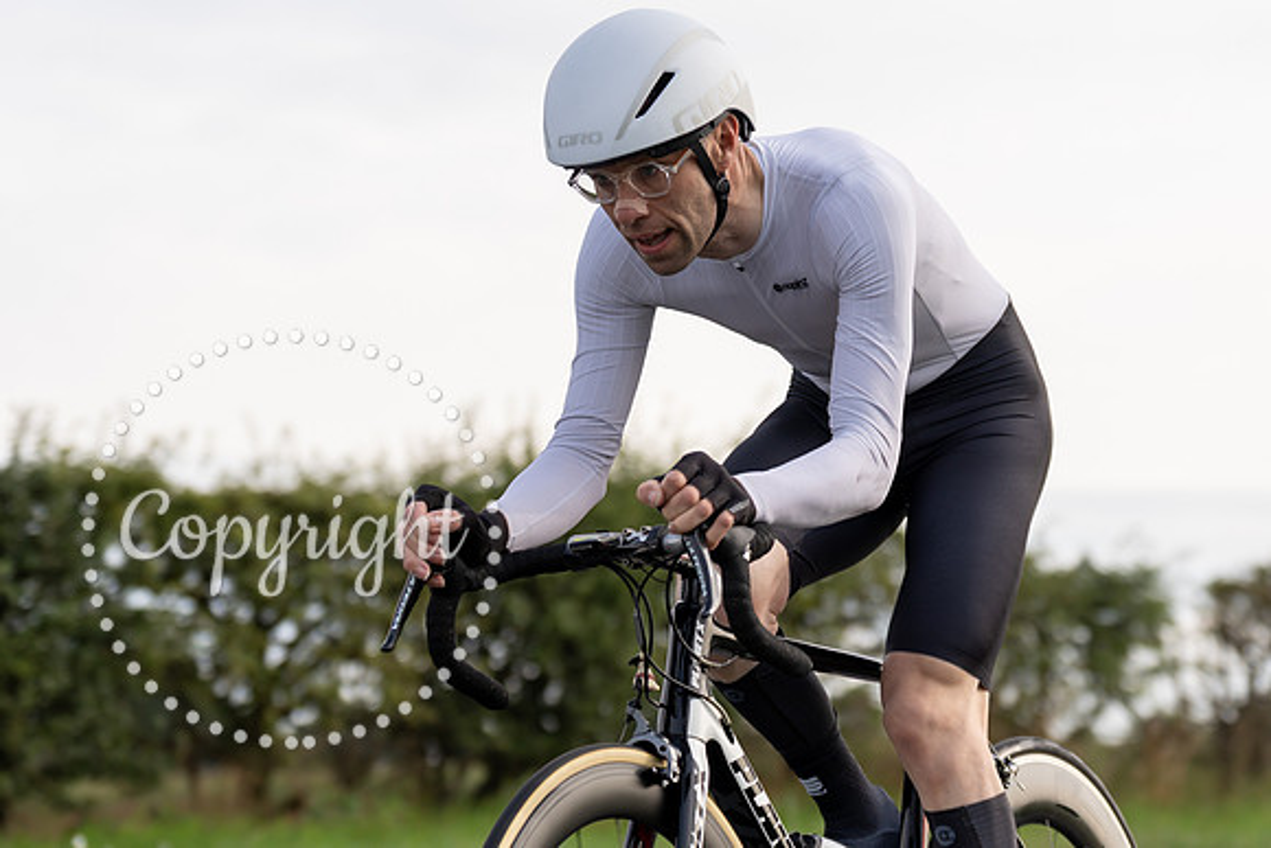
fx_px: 4456
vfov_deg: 10.9
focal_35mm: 126
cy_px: 358
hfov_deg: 16.2
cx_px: 709
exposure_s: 1/1000
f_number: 3.2
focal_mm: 78
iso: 100
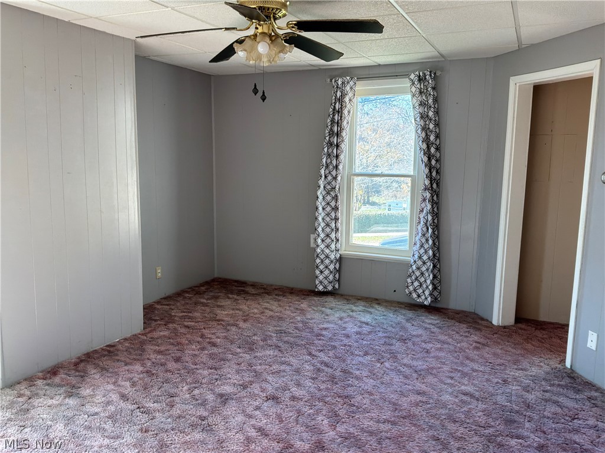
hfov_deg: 63.4
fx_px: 489
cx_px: 302
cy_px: 226
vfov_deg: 49.7
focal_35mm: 28
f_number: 1.8
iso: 50
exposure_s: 1/60
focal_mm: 3
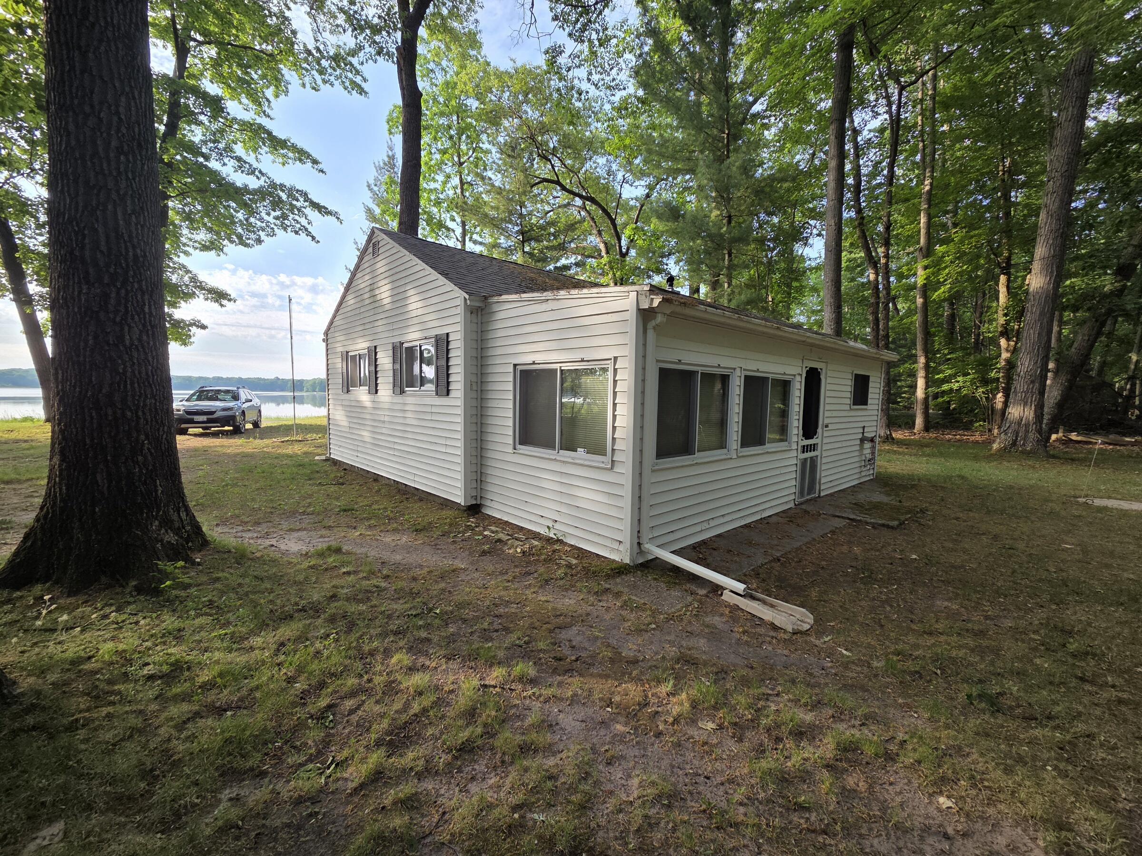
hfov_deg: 106.2
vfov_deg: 89.9
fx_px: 429
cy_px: 428
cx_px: 571
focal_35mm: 13
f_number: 2.2
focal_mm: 2.2
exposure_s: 1/400
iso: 50
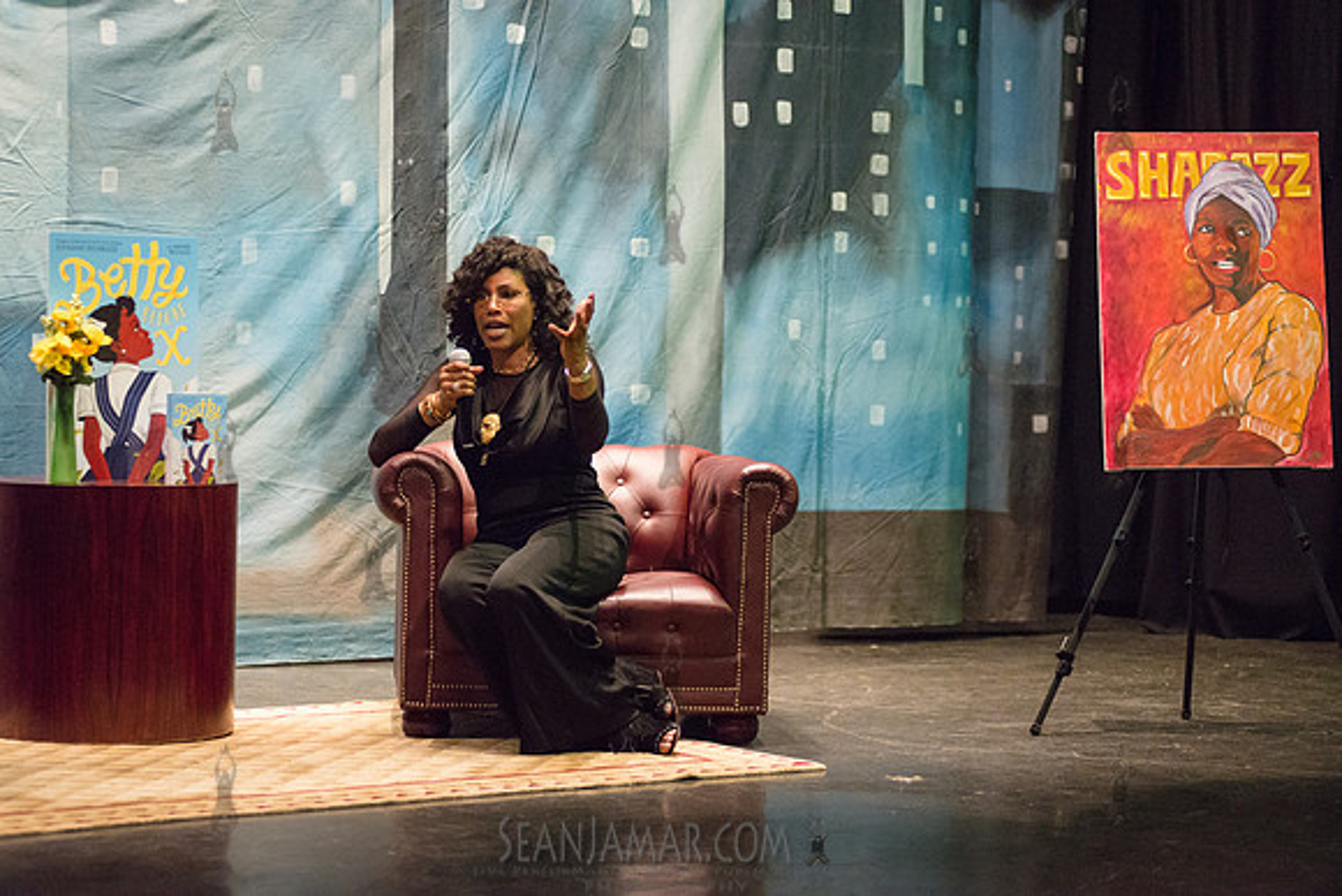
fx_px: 2983
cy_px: 448
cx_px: 671
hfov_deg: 25.4
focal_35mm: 80
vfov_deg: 17.1
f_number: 2.8
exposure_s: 1/250
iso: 4000
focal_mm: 80
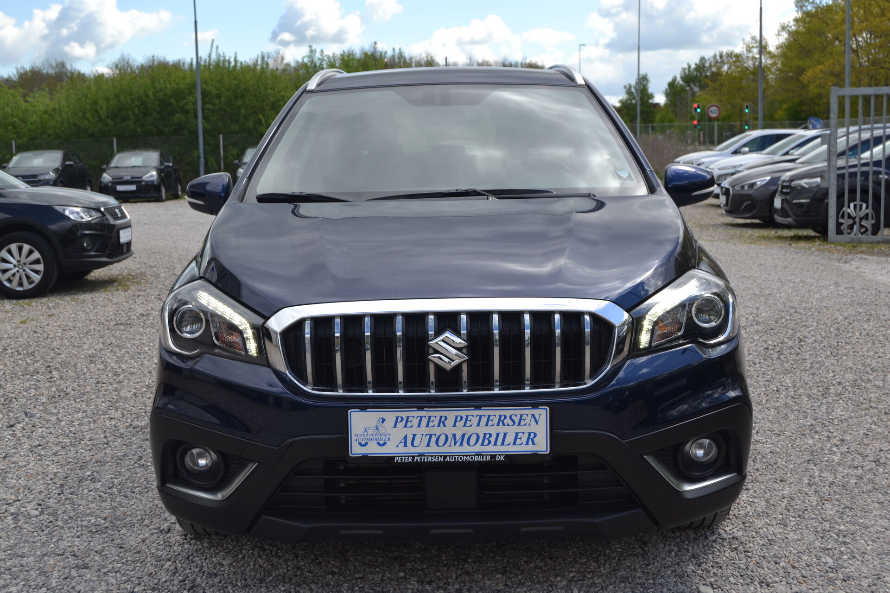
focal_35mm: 45
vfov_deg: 29.9
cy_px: 296
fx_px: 1112
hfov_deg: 43.6
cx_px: 445
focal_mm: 30
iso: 100
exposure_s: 1/250
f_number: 8
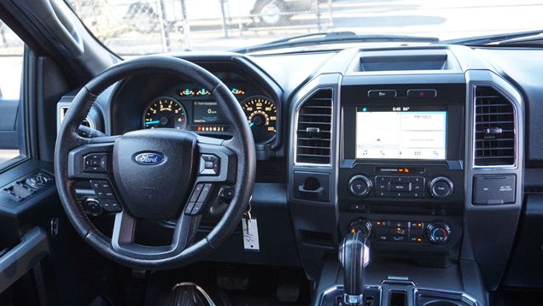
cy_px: 179
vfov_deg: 30.0
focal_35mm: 40
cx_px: 272
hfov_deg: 51.0
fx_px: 569
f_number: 4.5
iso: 500
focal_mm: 25
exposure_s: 1/60
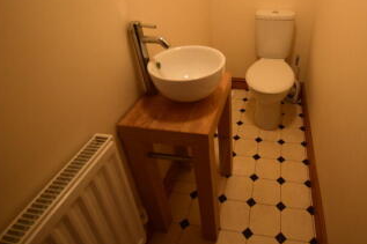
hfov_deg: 70.1
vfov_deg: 50.4
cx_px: 243
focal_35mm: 25
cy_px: 75
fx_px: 252
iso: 1600
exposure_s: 1/25
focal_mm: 11
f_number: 4.2
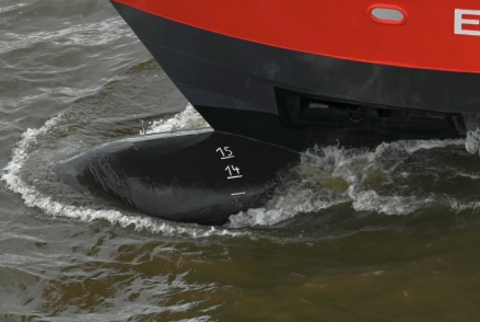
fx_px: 12456
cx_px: 541
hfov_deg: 2.2
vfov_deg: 1.5
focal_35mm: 933
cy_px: -9
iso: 200
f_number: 5.6
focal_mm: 400
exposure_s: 1/500
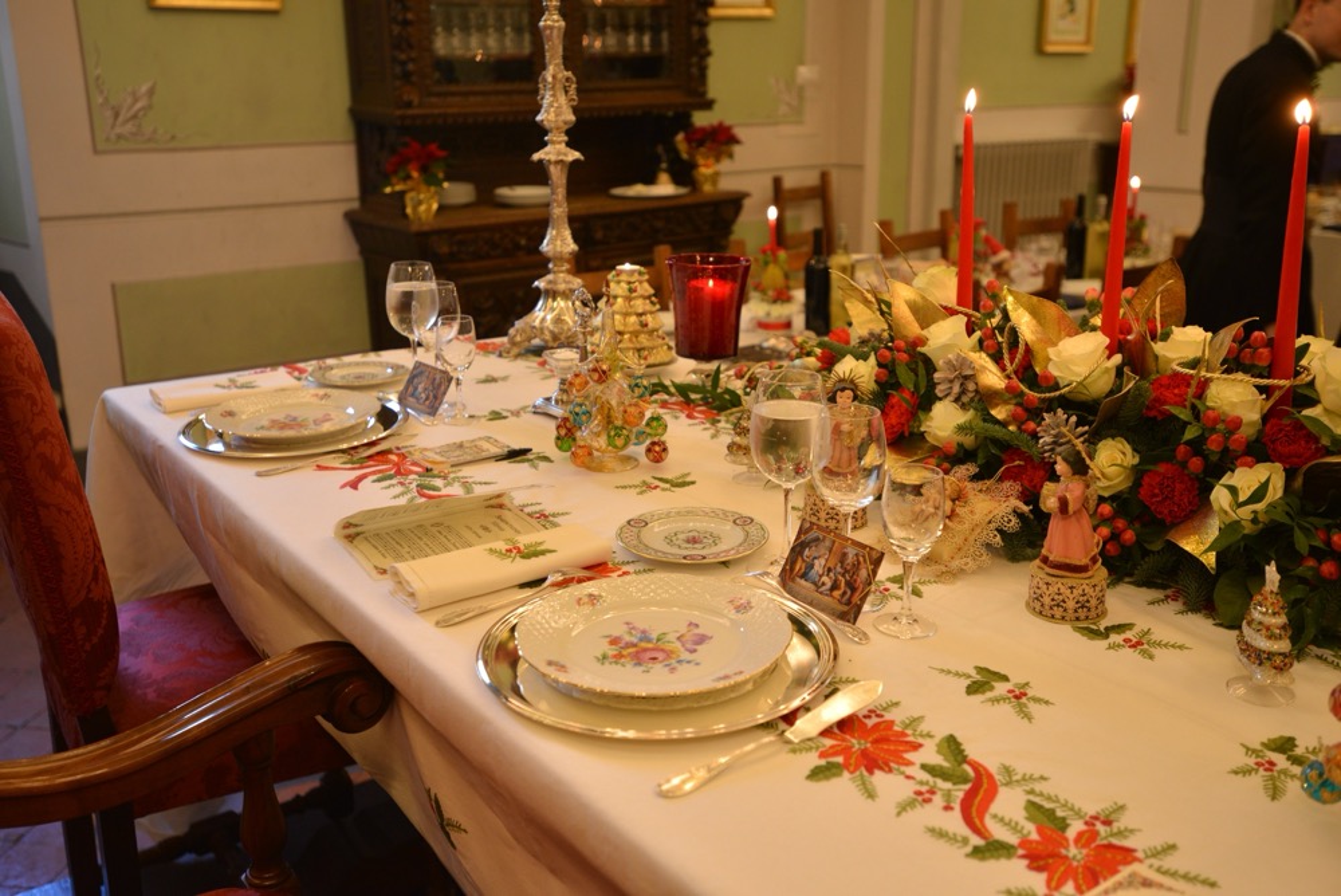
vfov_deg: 37.9
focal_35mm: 35
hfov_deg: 54.4
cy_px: 448
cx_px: 670
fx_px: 1304
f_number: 4
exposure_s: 1/60
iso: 800
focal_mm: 35
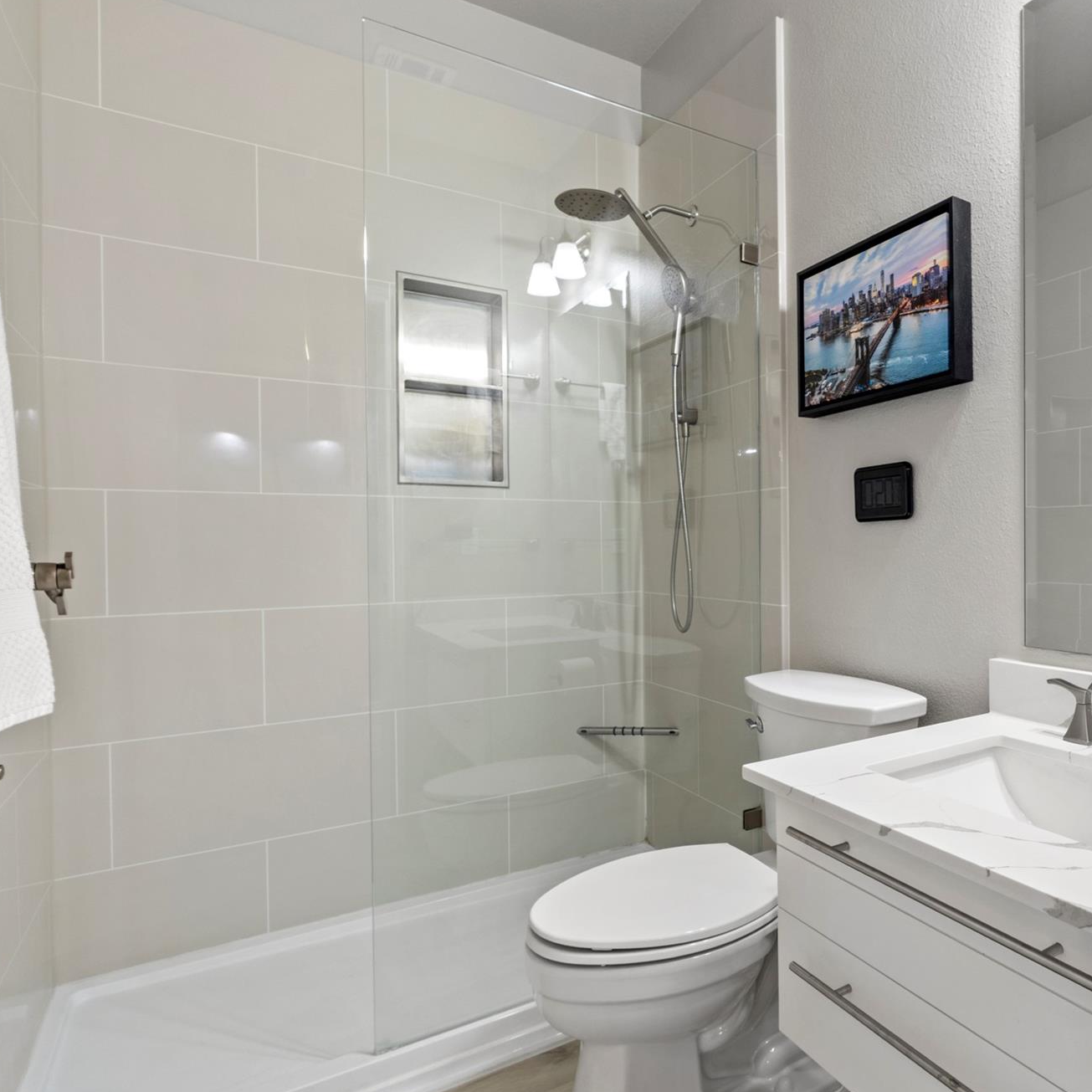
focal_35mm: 20
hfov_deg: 71.6
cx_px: 765
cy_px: 547
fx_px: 714
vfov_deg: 74.8
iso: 250
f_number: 11
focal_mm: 10
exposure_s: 2.5
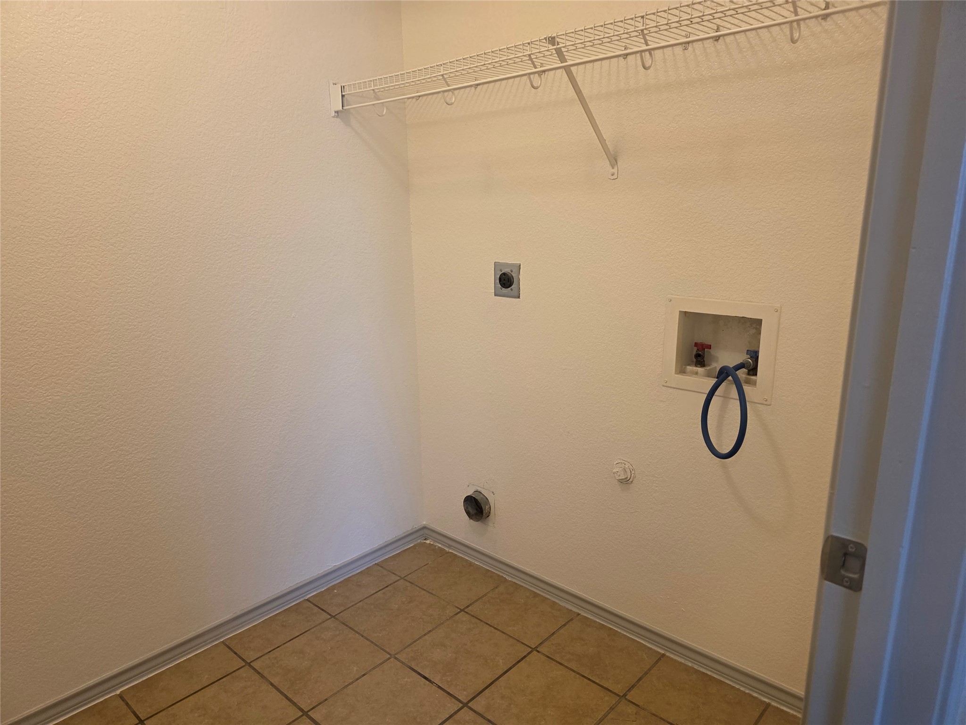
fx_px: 642
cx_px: 483
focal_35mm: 23
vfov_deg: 58.9
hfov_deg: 73.9
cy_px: 362
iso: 320
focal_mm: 6.3
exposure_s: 1/120
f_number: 1.7
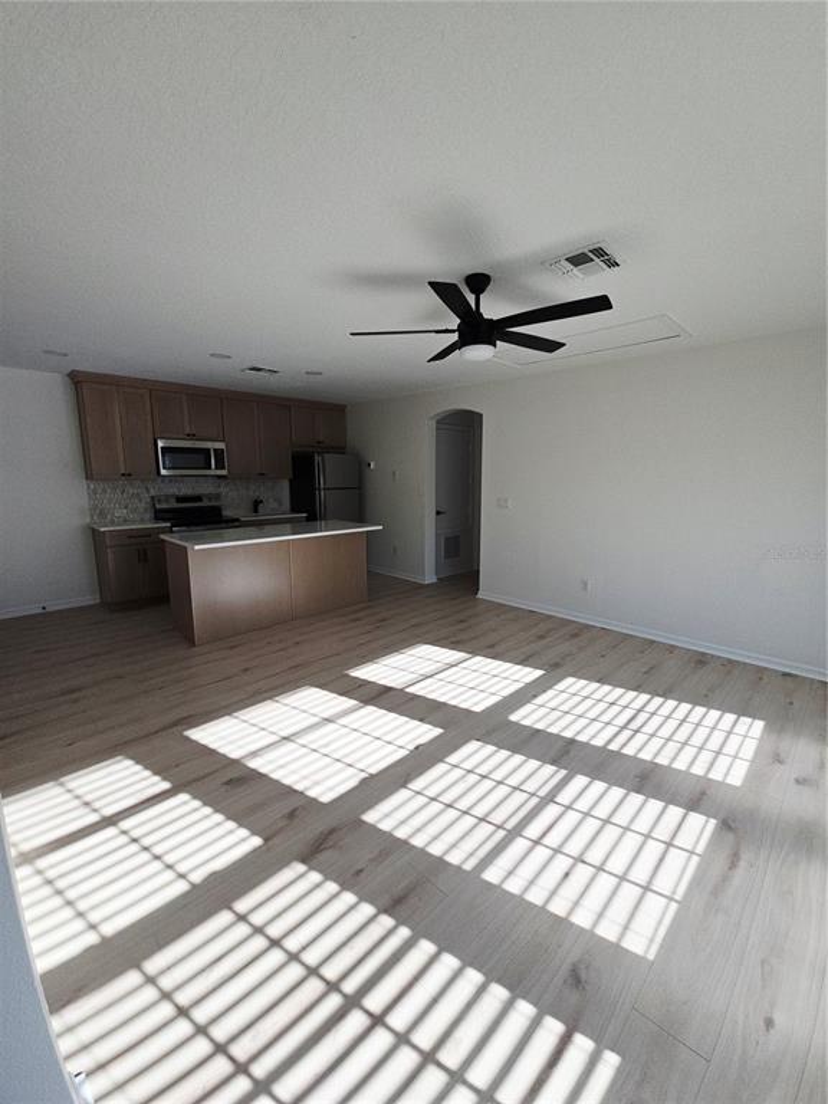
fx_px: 415
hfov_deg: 89.9
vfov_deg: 106.2
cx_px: 414
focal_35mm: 13
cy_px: 552
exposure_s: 1/344
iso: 50
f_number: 2.2
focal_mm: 2.2
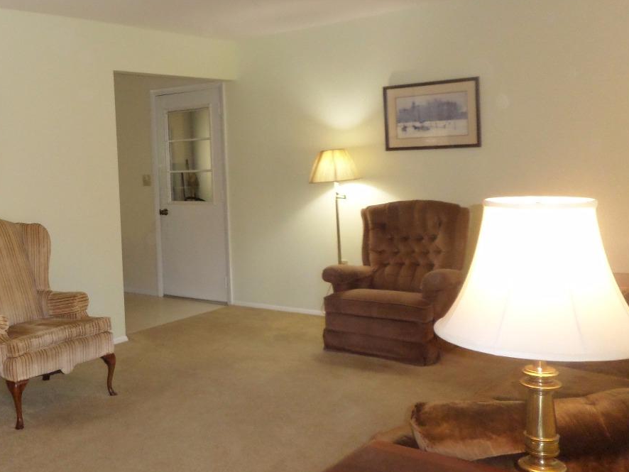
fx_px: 709
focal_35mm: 39
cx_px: 138
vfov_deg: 36.7
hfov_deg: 45.7
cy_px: 195
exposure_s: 1/20
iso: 200
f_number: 3.1
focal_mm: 4.3
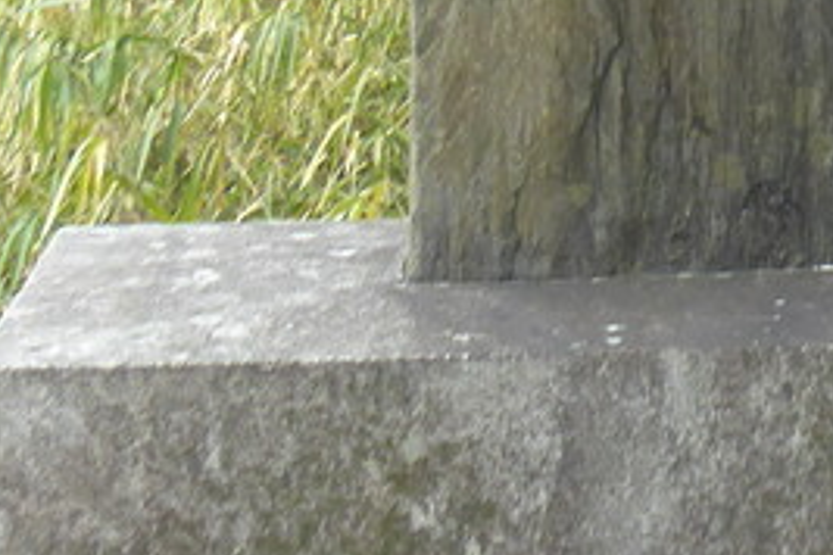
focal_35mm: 182
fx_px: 4211
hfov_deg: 11.2
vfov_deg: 7.1
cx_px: 899
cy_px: -761
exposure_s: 1/60
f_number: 3.7
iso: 160
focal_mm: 6.7
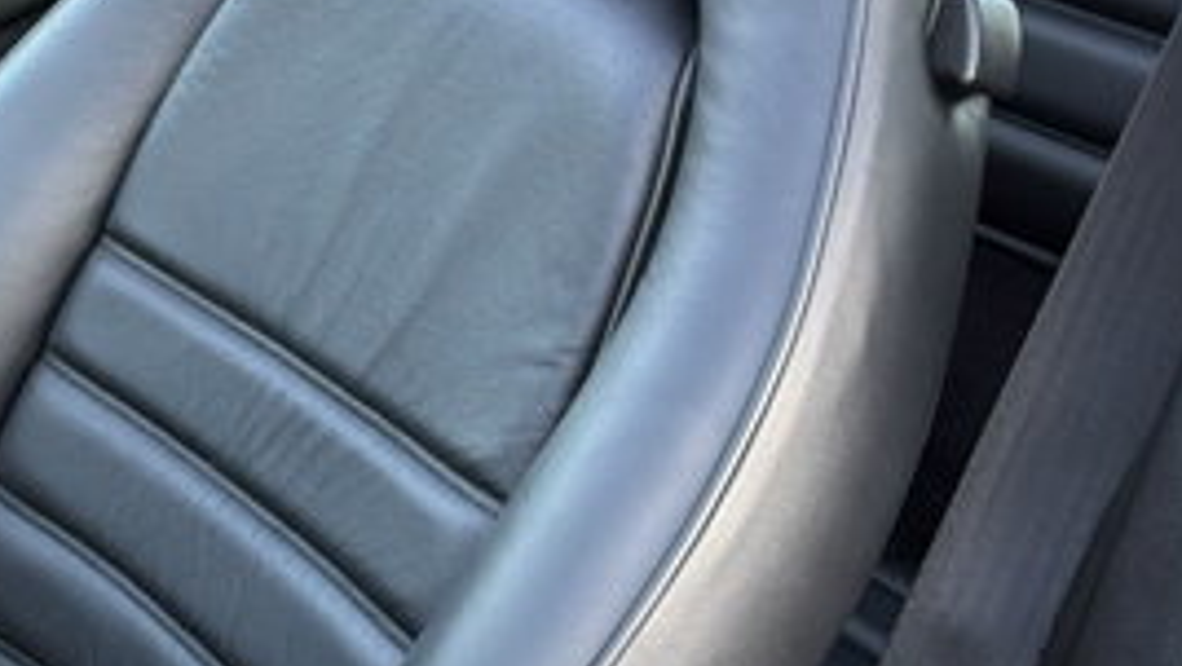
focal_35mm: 75
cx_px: -101
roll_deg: +0.7
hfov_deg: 26.2
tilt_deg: -20.1
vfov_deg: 16.1
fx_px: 2352
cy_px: 190
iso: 200
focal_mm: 6.76
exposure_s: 1/77
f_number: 1.78
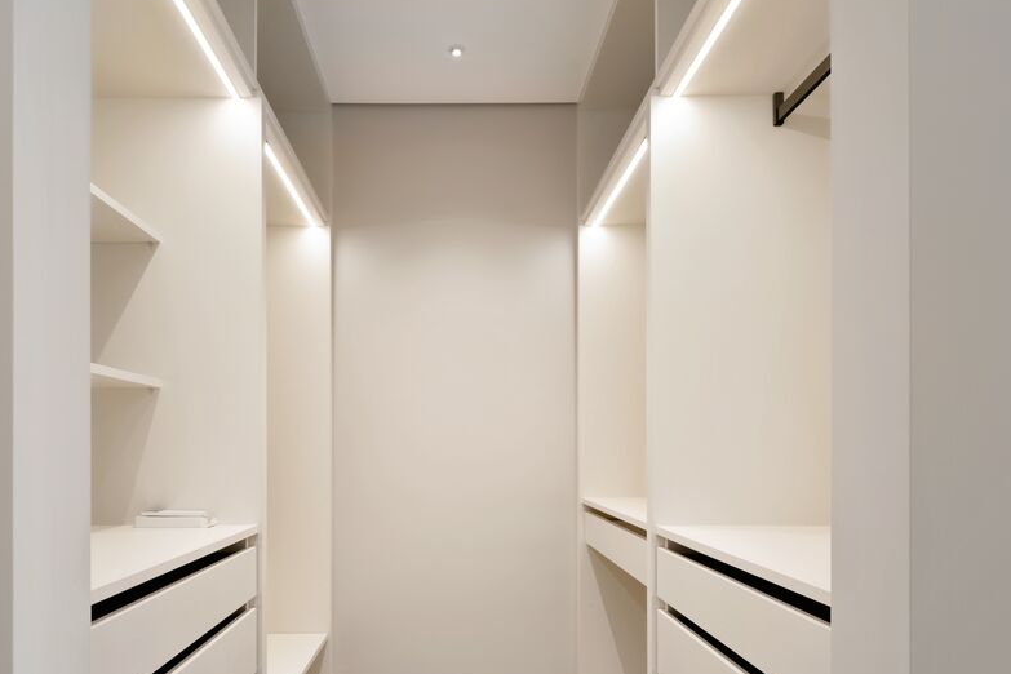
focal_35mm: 23
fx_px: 646
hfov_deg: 75.9
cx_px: 452
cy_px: 445
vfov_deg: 54.1
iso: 250
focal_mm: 10
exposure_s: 1/40
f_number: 8
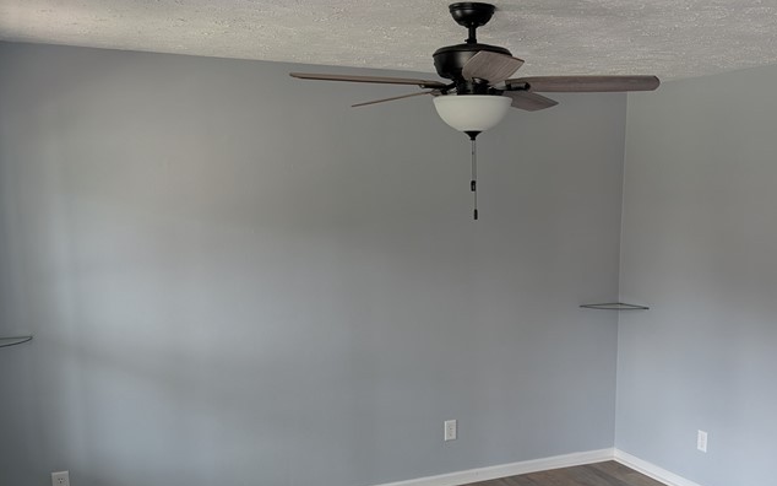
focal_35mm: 41
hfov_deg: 47.8
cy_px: 331
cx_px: 487
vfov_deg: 31.0
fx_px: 868
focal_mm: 6.9
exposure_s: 1/34.8
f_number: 1.68
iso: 45
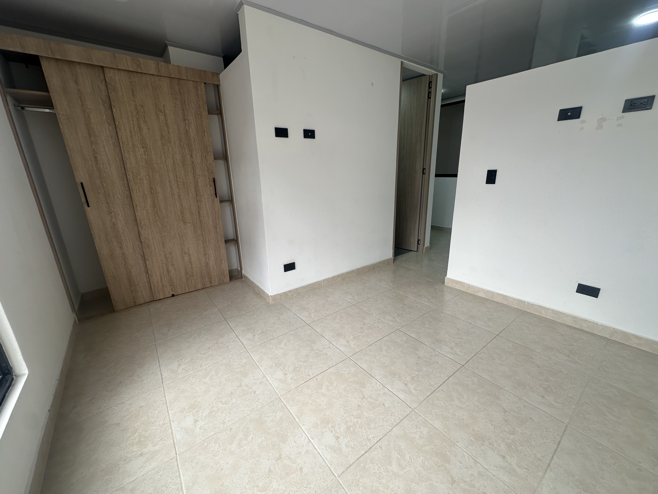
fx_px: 266
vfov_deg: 85.7
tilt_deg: -15.6
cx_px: 329
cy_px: 247
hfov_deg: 102.1
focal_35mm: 14
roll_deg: -0.3
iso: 40
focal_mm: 2.22
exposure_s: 1/157
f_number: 2.2
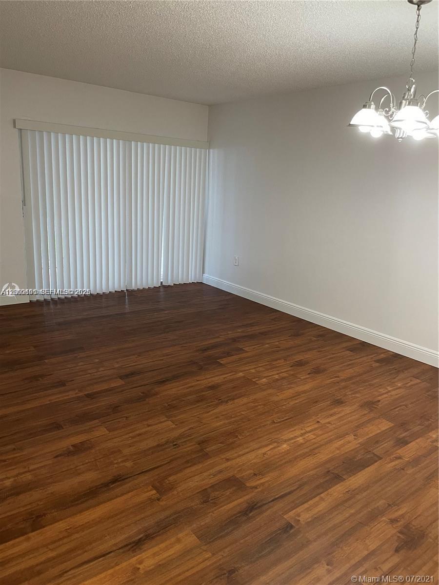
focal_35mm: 26
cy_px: 292
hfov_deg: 53.1
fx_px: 440
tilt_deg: -13.3
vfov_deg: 67.3
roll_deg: -3.3
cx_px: 220
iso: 200
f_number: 1.6
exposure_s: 1/60
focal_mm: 4.2
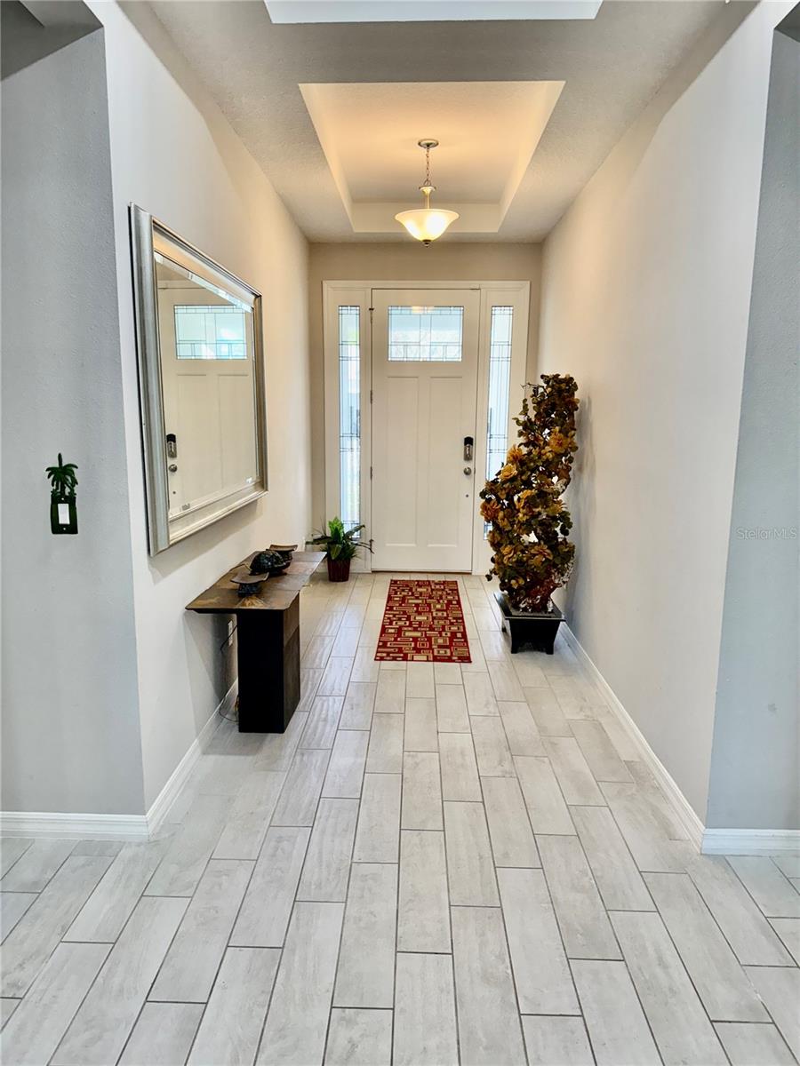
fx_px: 740
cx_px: 400
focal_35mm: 24
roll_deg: +0.3
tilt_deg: -8.7
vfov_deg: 71.6
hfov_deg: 56.8
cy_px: 533
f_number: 1.78
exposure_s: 1/132
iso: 200
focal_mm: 6.76
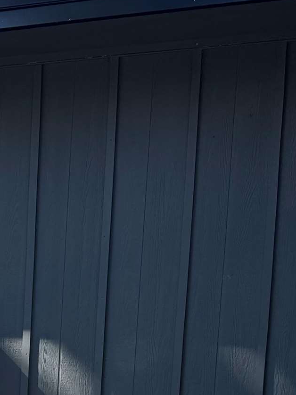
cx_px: -114
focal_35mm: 88
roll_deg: -1.6
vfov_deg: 20.9
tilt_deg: -7.0
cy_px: 462
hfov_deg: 15.7
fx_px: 1004
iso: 80
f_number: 1.78
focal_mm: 6.76
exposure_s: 1/1250
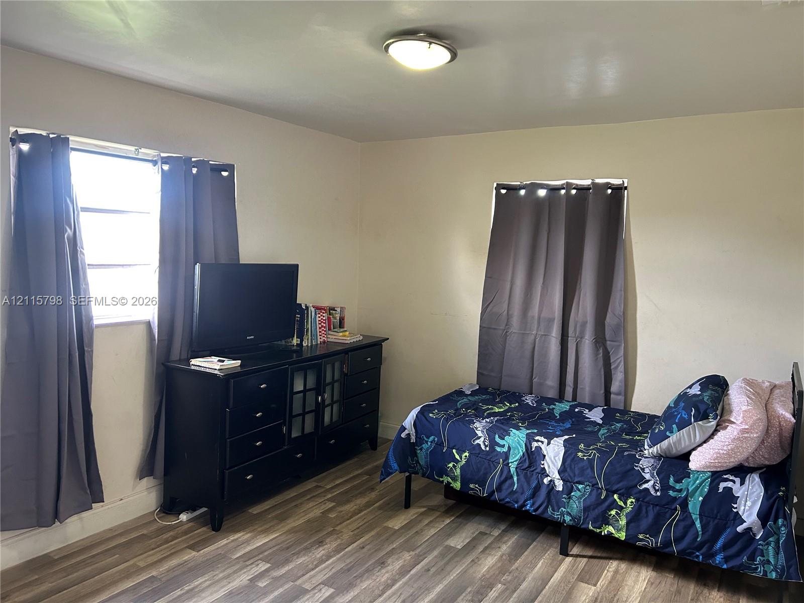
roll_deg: -1.8
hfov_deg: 67.3
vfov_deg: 53.1
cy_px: 302
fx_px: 604
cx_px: 402
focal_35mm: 26
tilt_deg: -4.9
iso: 200
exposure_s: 1/60
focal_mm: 5.7
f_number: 1.5
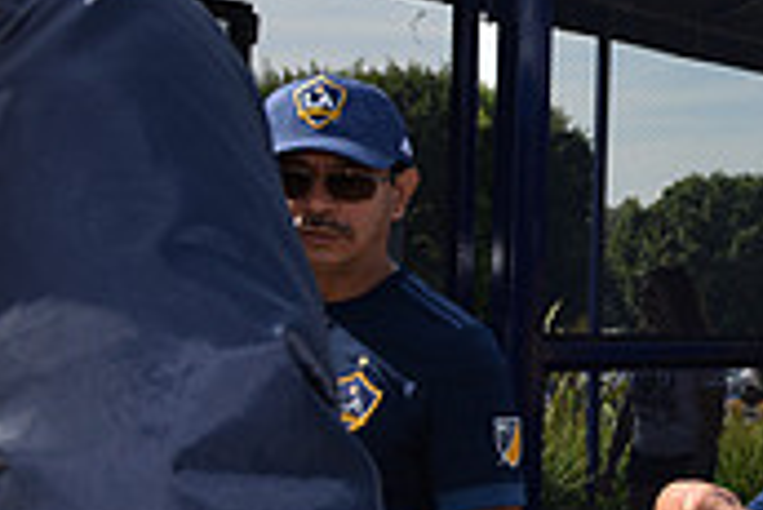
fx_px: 1718
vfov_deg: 16.9
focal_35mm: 81
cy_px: 299
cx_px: 1140
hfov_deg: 21.2
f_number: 7.1
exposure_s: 1/400
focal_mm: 24
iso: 100
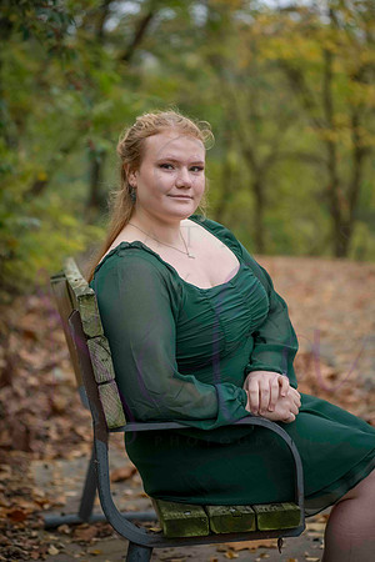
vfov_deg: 25.4
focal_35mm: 80
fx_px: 1250
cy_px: 281
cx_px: 188
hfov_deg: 17.1
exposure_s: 1/250
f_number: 3.5
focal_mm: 80
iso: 1600
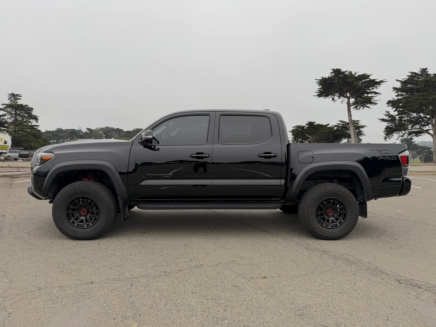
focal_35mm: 24
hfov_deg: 71.6
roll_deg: +1.6
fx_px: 302
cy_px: 164
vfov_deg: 56.8
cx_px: 218
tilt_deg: -2.3
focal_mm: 6.76
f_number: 1.78
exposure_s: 1/551
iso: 80
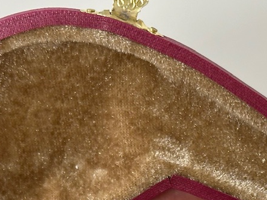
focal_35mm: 138
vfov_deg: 10.6
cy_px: 243
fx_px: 1065
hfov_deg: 14.2
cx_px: 203
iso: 80
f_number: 1.78
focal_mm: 6.86
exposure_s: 1/50
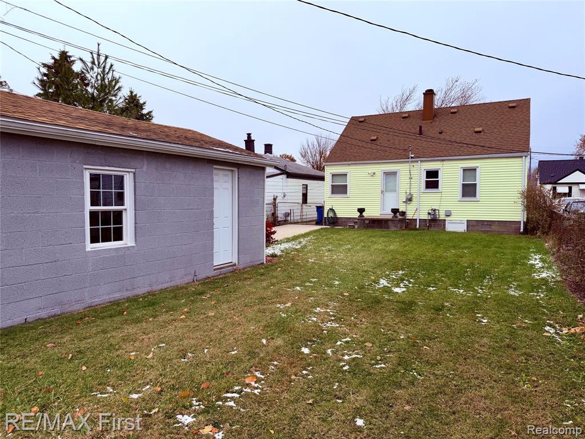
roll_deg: +0.6
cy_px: 220
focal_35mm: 24
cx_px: 292
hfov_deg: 71.6
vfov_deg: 56.8
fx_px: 406
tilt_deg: -2.9
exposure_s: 1/163
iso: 64
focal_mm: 6.76
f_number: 1.78
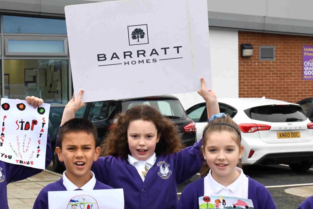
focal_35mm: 90
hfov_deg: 22.6
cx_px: 114
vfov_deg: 15.2
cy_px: 133
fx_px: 783
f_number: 9
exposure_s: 1/160
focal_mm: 38
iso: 800
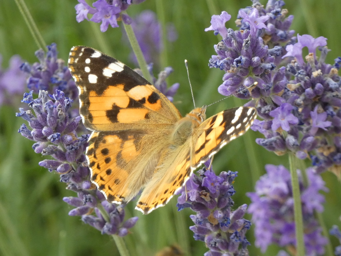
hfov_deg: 3.8
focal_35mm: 515
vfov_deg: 2.9
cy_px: 128
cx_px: 170
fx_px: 5074
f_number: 5.6
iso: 500
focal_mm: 92.3
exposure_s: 1/100
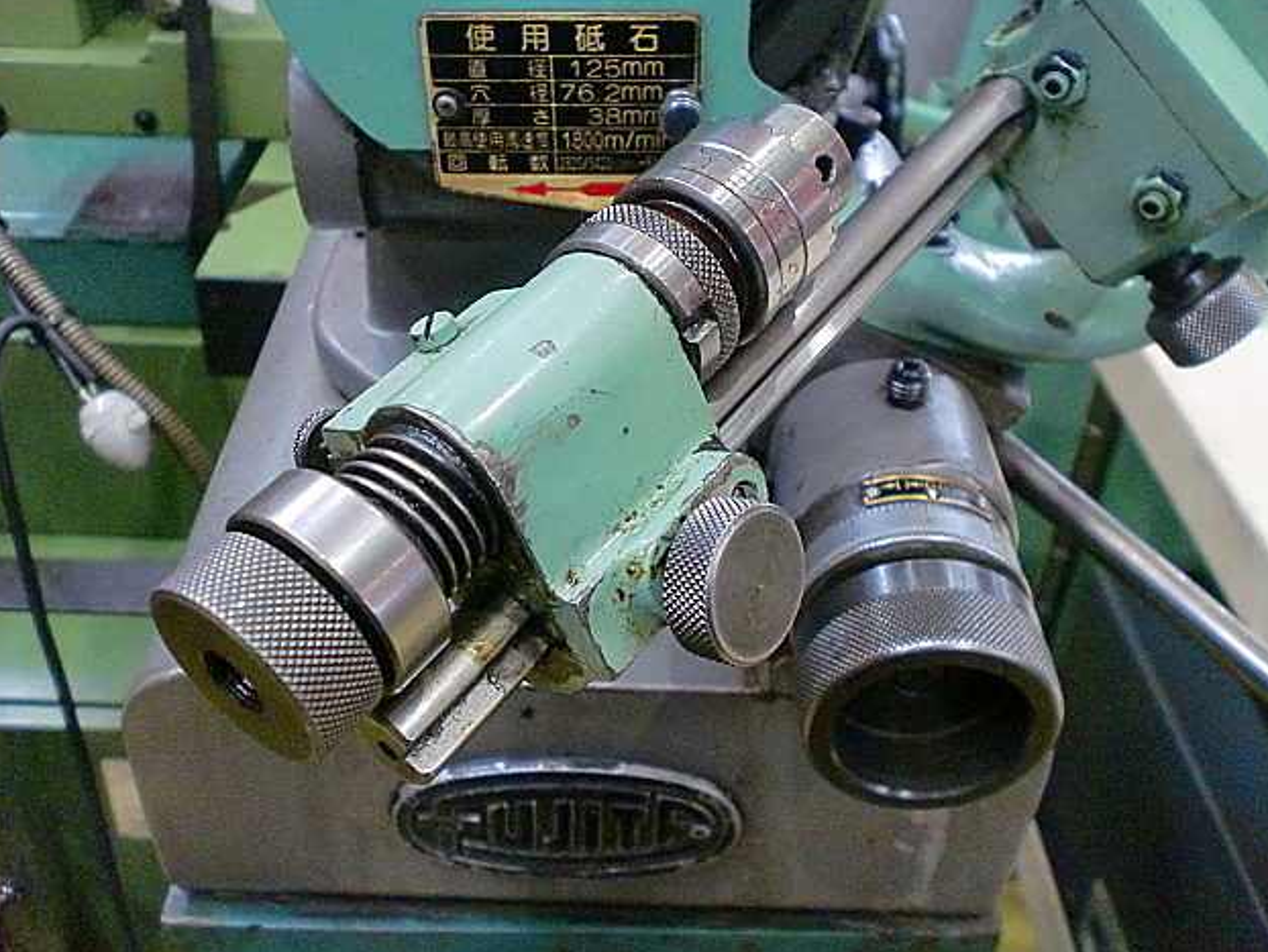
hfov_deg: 51.3
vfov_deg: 39.7
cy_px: 471
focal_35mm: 36
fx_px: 1319
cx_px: 634
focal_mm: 6.3
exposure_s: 1/60
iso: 500
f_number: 3.1
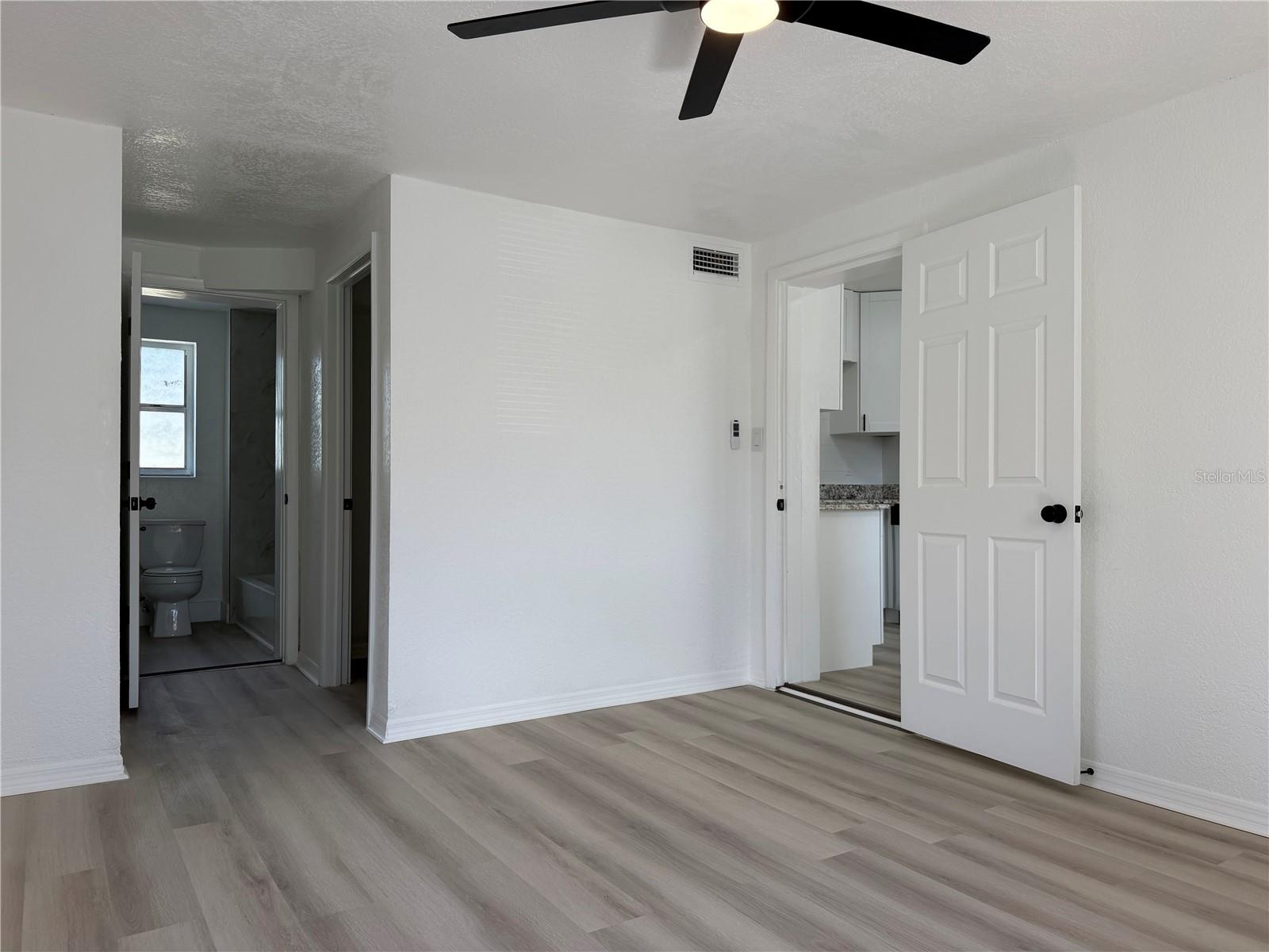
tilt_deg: +0.0
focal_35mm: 24
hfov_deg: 71.6
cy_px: 476
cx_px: 634
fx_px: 880
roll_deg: -0.1
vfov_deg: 56.8
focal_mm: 6.76
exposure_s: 1/377
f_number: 1.78
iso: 80
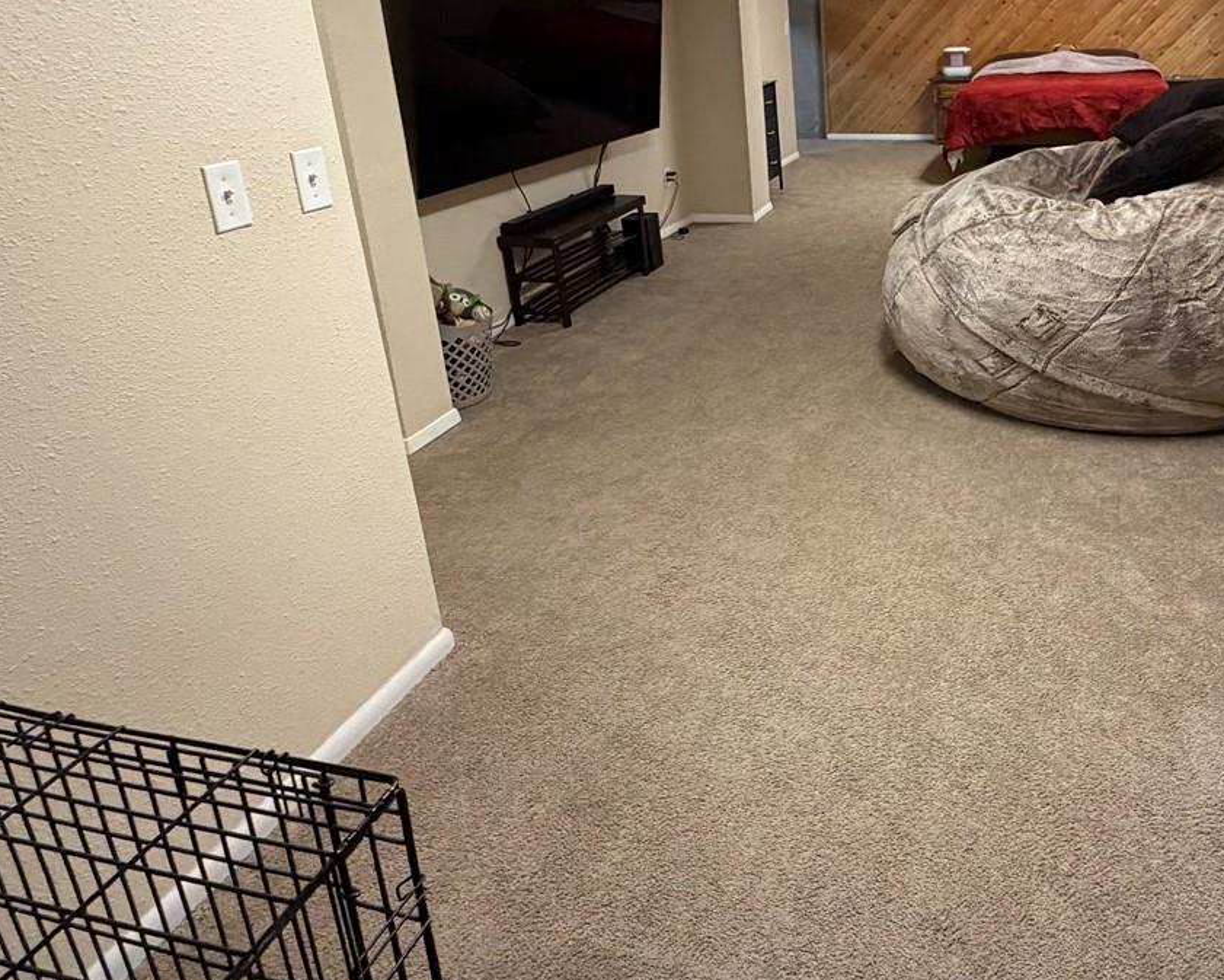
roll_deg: +1.6
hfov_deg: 63.6
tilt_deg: -16.4
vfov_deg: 53.1
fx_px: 942
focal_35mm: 26
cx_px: 857
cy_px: 280
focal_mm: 2.22
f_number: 2.2
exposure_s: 1/60
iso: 400
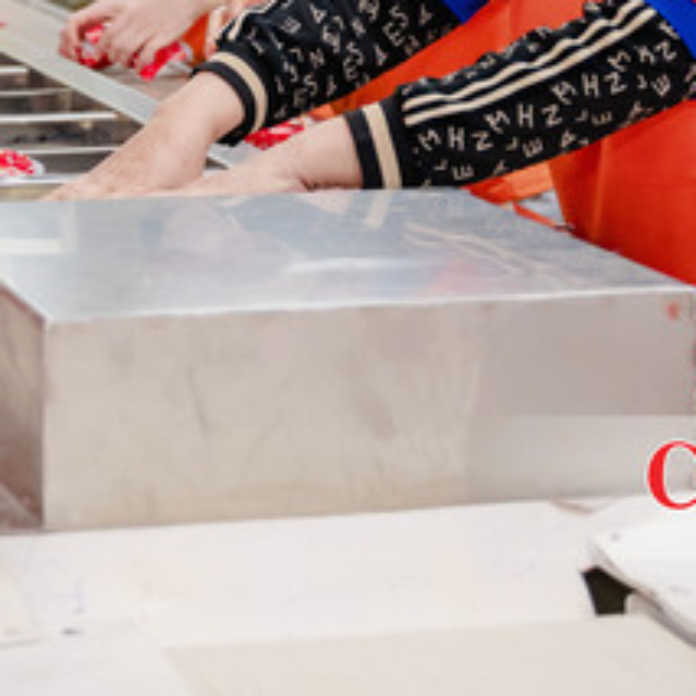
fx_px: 3003
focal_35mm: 132
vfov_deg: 13.0
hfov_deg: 13.1
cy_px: -57
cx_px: 52
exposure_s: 1/200
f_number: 4
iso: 2500
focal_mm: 46
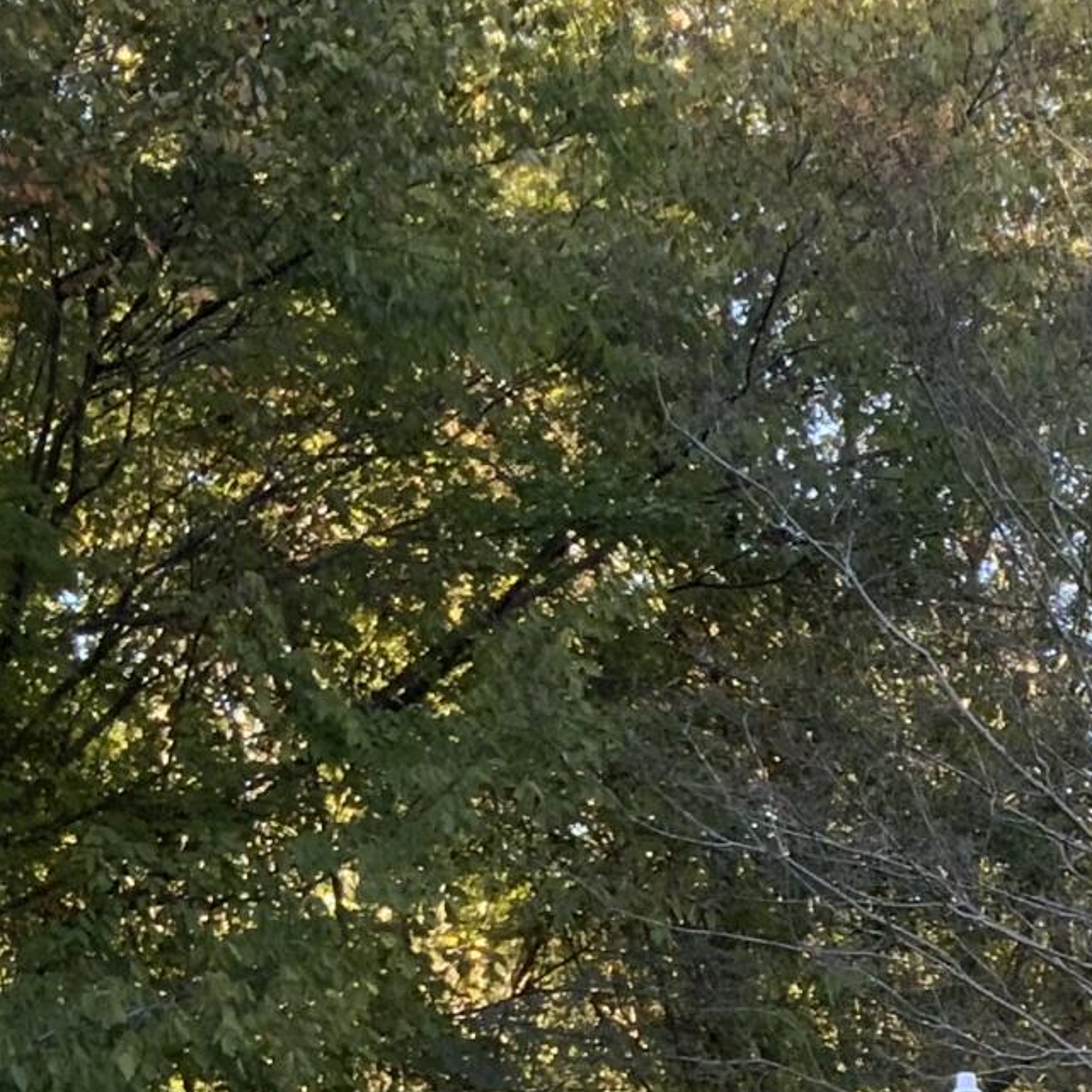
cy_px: 1624
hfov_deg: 13.9
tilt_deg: -3.4
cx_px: 1436
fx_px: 4283
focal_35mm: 120
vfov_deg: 13.7
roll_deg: -1.4
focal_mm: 3
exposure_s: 1/122
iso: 50
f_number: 1.8
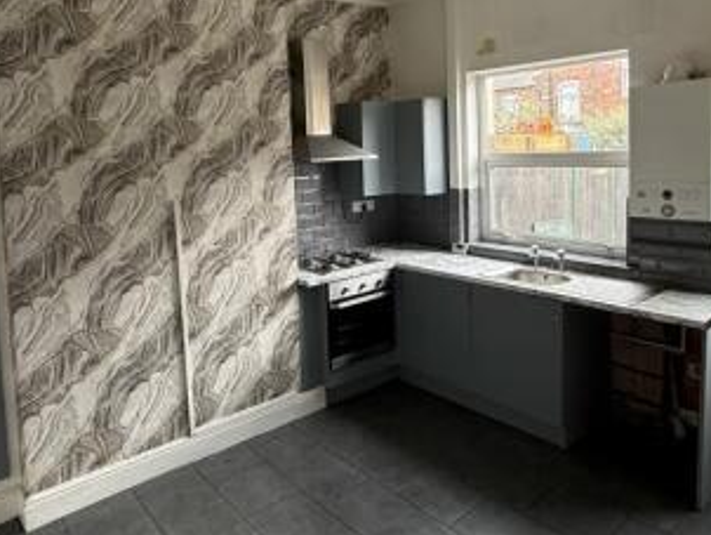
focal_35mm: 27
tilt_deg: -4.7
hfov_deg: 65.2
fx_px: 555
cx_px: 333
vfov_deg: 50.7
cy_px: 187
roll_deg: +1.8
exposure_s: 1/99
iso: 125
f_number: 2.2
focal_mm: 2.22
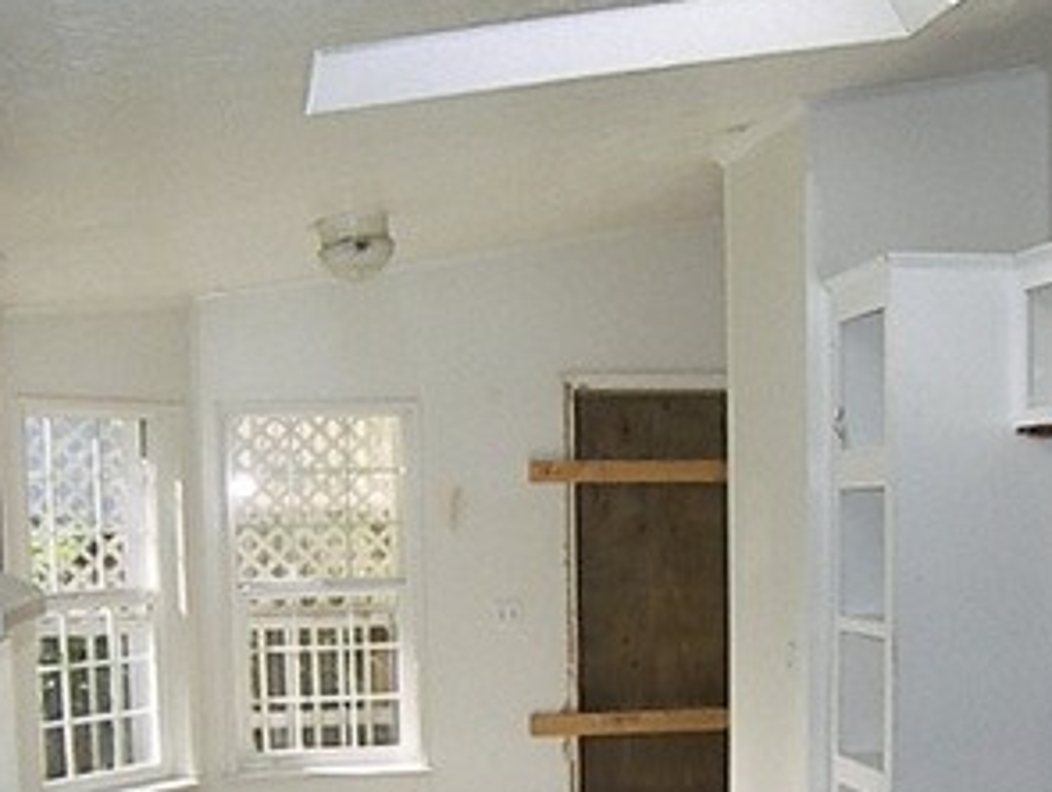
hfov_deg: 36.7
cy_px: 671
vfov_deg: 27.3
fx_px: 1582
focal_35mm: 52
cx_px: 588
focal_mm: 5
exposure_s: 1/1600
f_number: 2.8
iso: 400
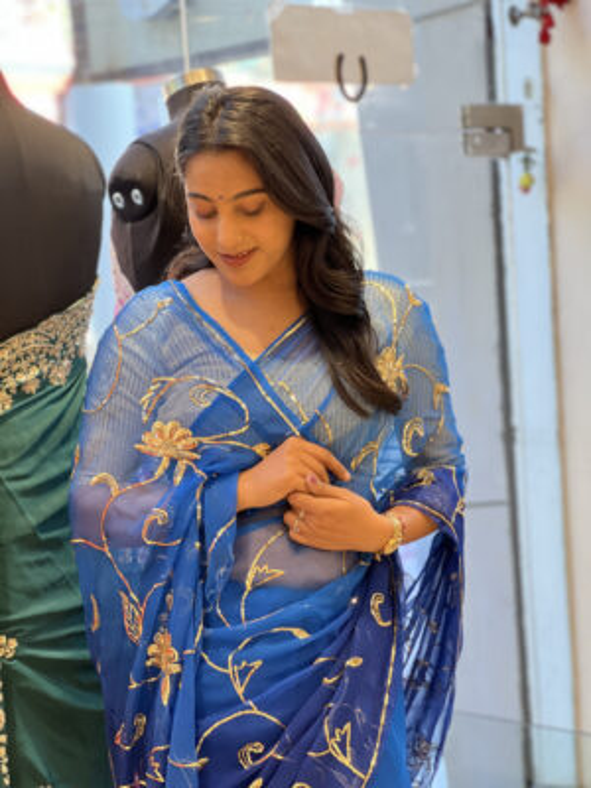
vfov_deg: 25.3
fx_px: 1753
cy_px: 394
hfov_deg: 19.1
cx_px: 296
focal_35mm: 77
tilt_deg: -4.0
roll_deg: +3.3
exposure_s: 1/50
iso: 125
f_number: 2.8
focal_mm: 9
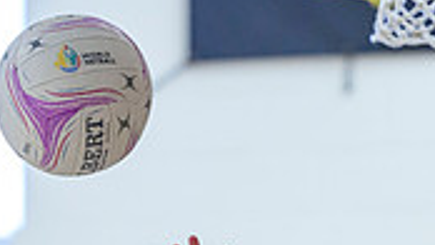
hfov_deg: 4.6
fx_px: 5377
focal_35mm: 466
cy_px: 532
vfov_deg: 2.6
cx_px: 4
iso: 3200
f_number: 3.2
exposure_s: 1/1000
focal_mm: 115
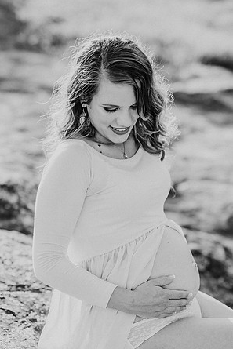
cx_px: 117
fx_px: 834
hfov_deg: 15.9
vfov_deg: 23.6
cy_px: 175
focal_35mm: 86
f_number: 2.5
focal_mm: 85
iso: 160
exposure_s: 1/500
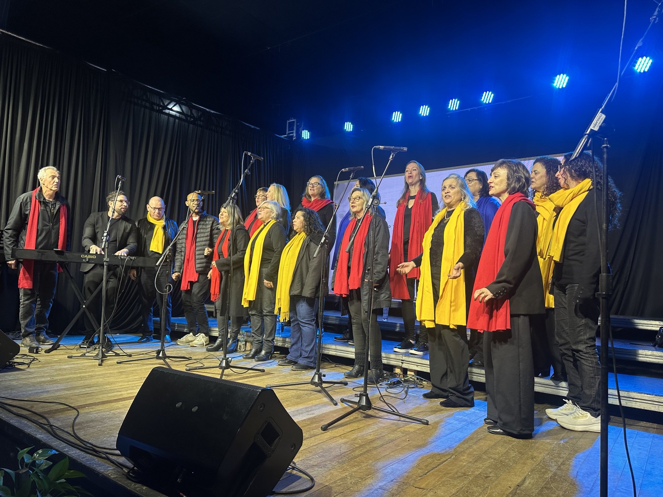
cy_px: 248
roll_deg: -2.8
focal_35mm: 24
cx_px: 332
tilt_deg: +3.9
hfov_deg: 71.6
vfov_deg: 56.8
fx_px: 460
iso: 80
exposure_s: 1/97
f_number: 1.78
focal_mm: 6.86
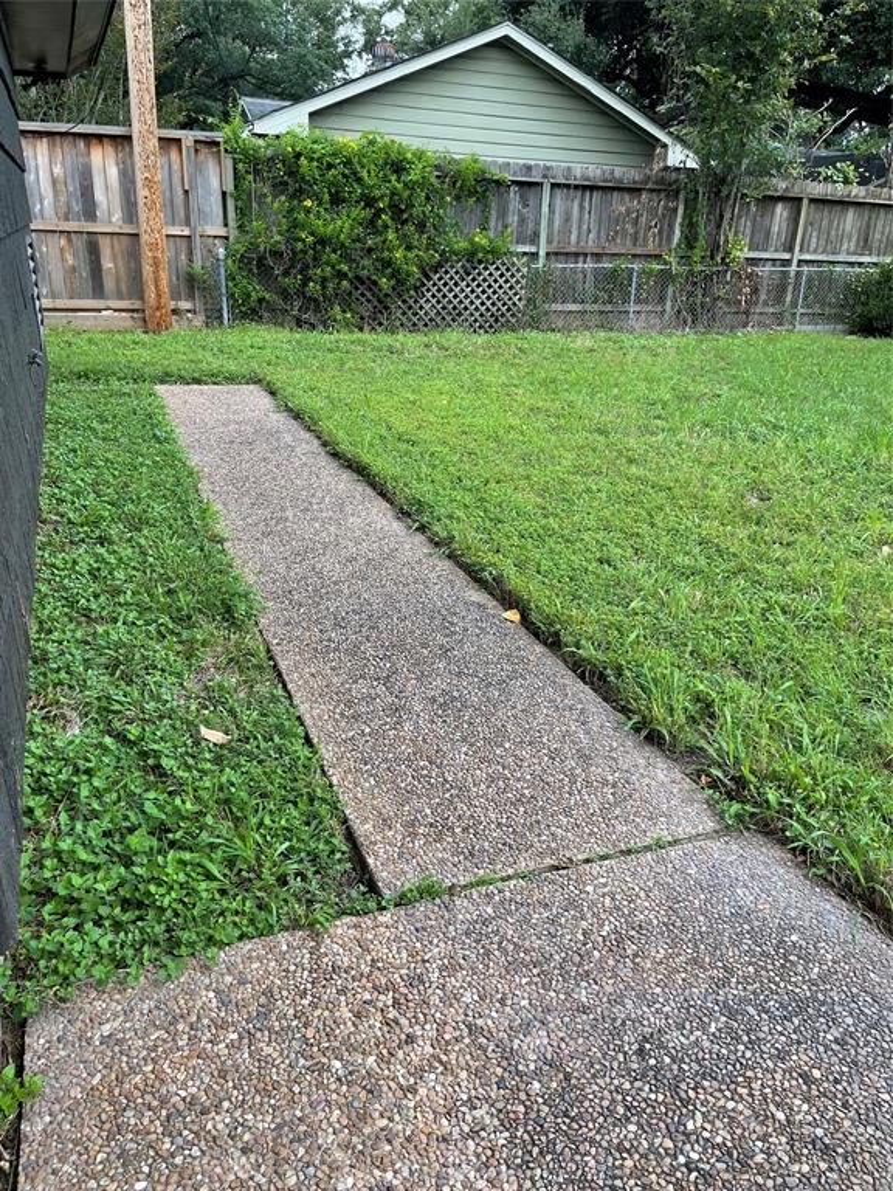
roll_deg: -2.7
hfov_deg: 53.1
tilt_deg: -21.6
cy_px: 596
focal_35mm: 26
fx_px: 894
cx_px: 446
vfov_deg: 67.3
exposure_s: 1/466
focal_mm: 5.1
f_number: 1.6
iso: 32
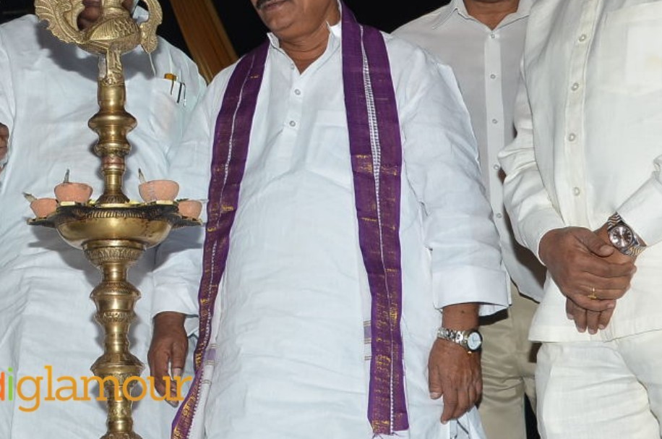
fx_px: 1633
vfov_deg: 15.2
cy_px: 98
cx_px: 32
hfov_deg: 22.2
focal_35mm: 89
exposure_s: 1/125
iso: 250
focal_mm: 24
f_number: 6.3
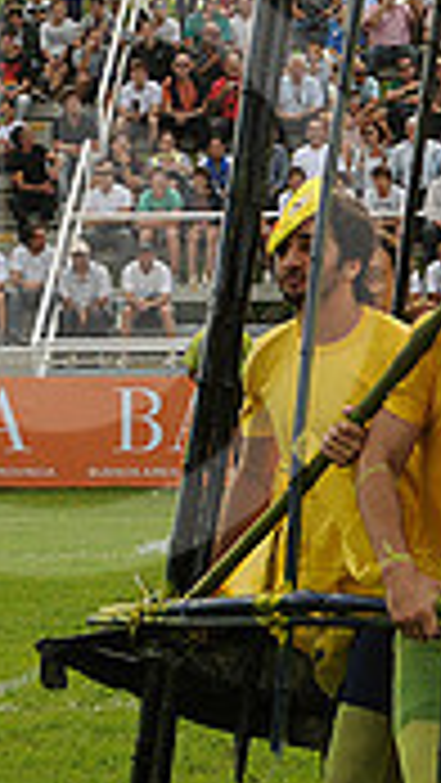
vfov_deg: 13.7
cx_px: 824
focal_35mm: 157
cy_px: 259
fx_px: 3261
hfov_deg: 7.5
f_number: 5
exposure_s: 1/500
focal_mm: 30
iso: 250
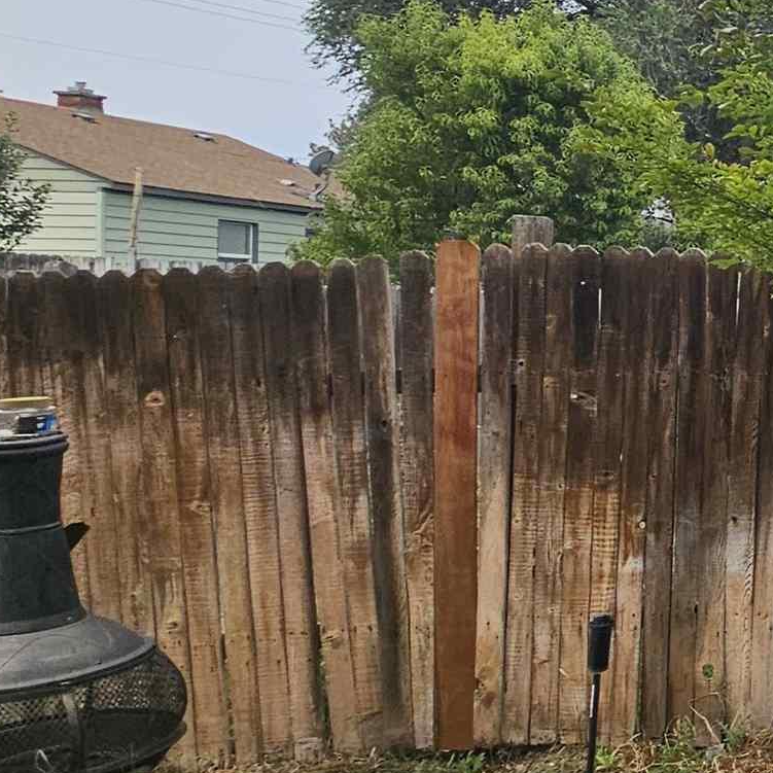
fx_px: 1187
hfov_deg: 20.4
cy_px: 309
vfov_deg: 35.9
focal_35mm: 47
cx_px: 1486
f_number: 2.2
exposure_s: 1/796
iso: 50
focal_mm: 2.2
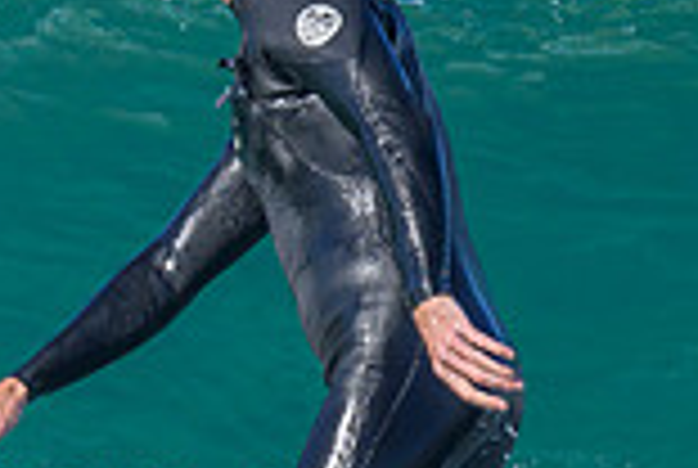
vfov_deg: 0.3
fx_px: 79200
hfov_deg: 0.5
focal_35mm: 4077
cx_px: -335
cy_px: 378
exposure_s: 1/2000
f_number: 6.3
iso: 640
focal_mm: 800
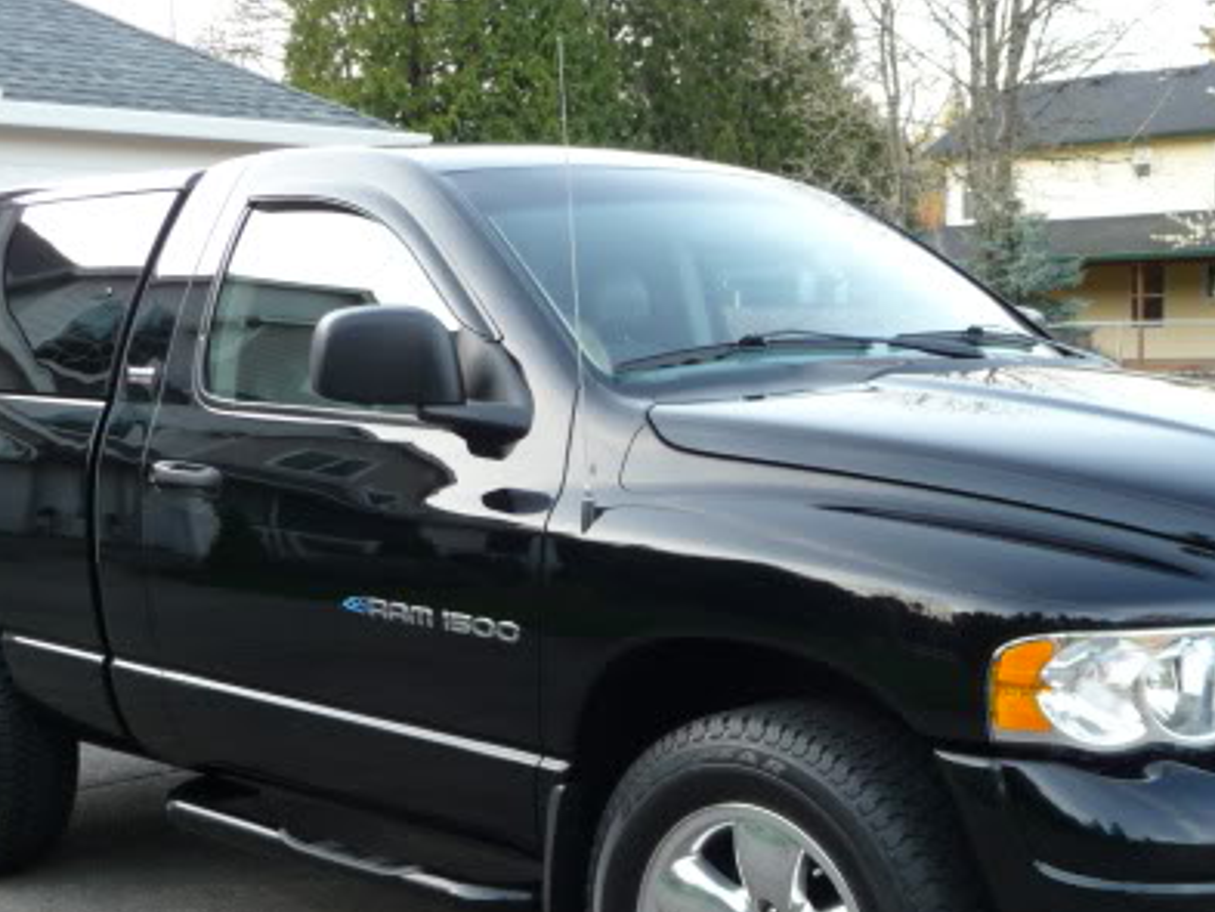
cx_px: 705
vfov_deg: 25.5
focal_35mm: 57
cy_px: 612
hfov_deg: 33.7
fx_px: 2001
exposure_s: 1/50
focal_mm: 4.7
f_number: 3.3
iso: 100
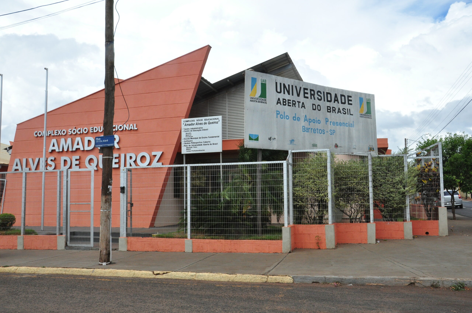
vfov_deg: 39.9
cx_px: 236
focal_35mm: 33
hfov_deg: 57.3
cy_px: 156
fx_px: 432
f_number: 14
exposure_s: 1/800
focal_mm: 22
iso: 800
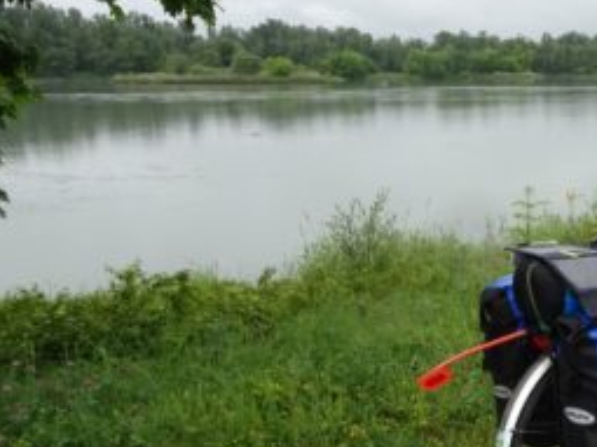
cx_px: 583
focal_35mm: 47
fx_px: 810
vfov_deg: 30.8
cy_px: 242
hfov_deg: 36.7
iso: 160
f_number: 3.5
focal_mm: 4.1
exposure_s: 1/640
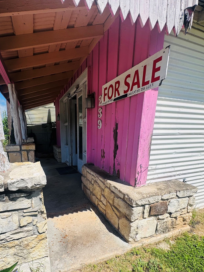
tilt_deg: -18.2
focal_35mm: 18
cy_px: 169
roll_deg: +1.7
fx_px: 141
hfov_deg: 71.1
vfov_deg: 86.2
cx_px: 85
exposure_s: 1/1600
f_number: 2.2
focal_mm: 2.22
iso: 40
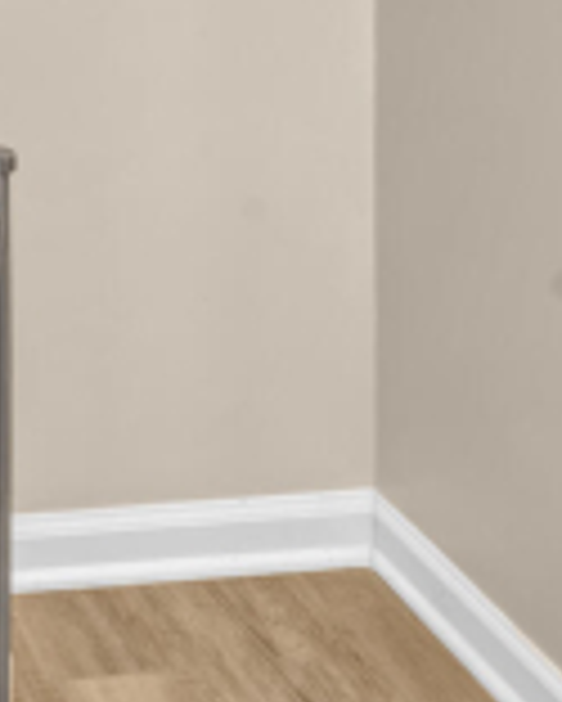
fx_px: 1122
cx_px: -382
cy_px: -288
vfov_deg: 27.0
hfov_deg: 21.3
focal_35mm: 54
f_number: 10
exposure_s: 1/2.5
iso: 400
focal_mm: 12
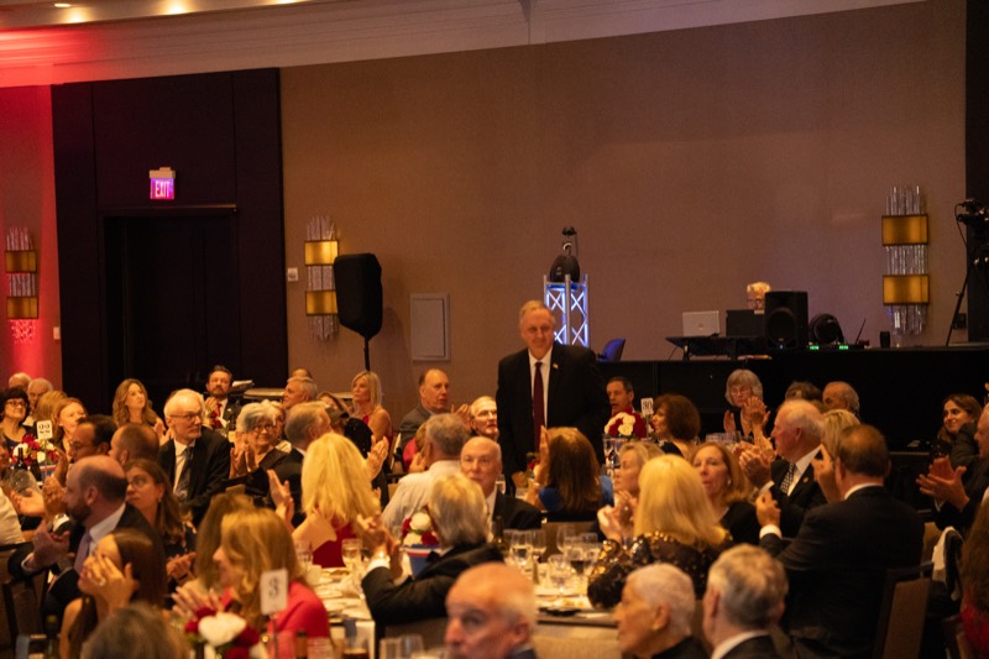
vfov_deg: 13.0
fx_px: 2884
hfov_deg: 19.5
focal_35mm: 105
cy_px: 330
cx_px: 494
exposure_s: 1/100
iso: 6400
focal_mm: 70
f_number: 3.2
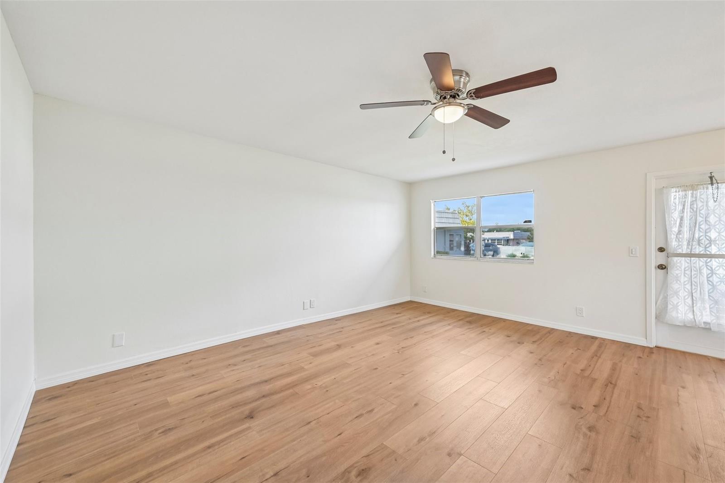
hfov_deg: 104.3
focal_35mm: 14
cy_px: 242
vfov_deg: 81.2
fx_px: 282
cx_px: 362
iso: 400
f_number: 8
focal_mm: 14
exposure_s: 1/80
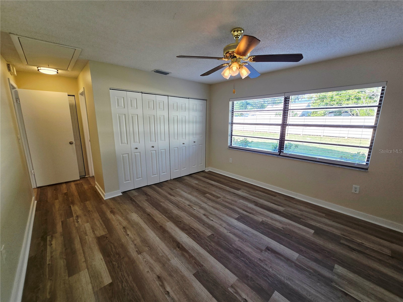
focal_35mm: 13
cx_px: 202
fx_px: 151
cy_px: 151
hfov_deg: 106.2
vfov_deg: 89.9
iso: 50
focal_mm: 2.2
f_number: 2.2
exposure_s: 1/128
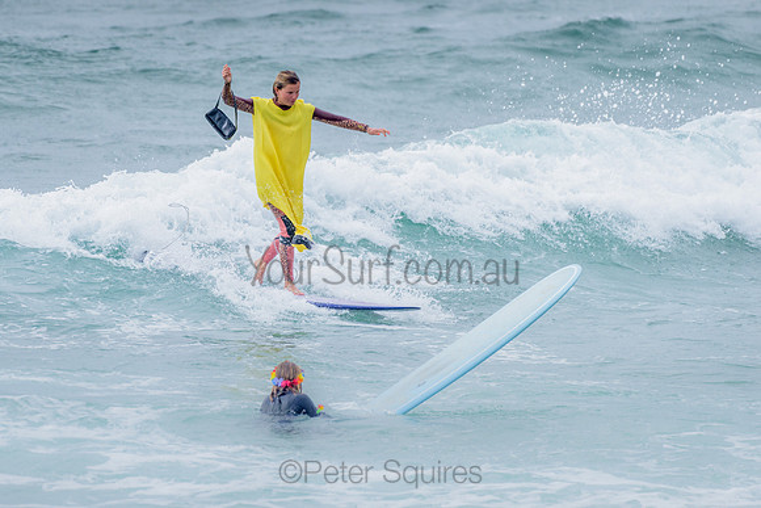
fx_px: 12961
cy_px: 210
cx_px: 294
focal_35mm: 613
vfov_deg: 2.2
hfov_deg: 3.4
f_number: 5.6
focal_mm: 500
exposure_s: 1/2000
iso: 640
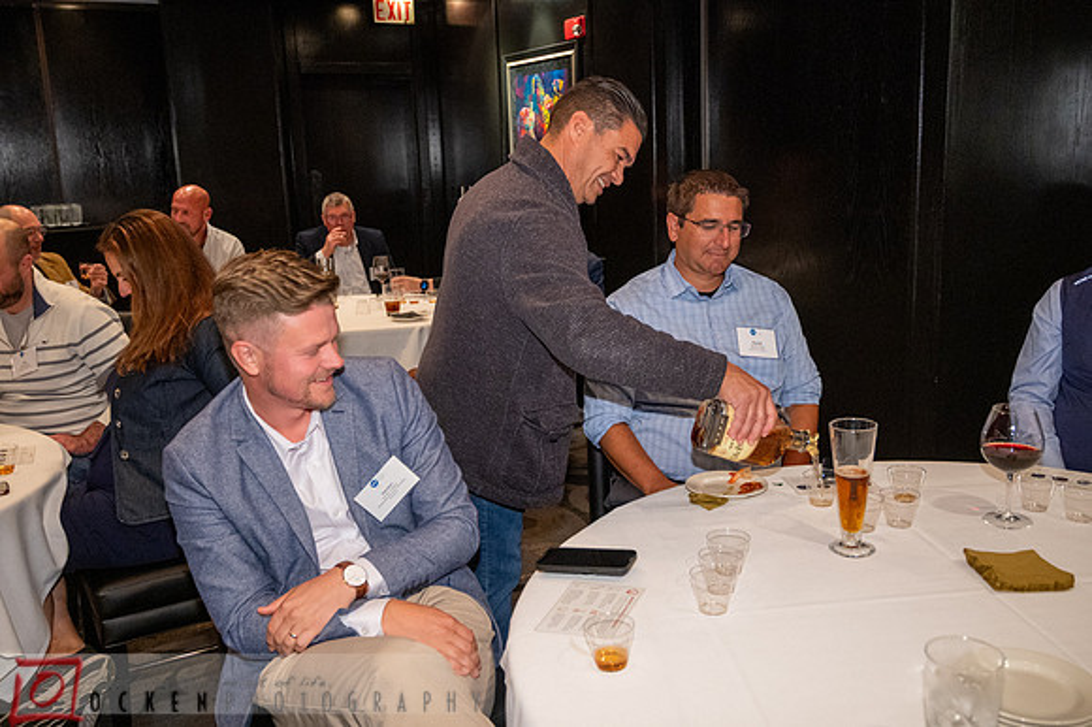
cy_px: 363
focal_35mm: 32
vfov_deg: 40.7
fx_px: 981
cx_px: 552
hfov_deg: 58.2
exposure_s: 1/60
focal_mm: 31
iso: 5000
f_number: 4
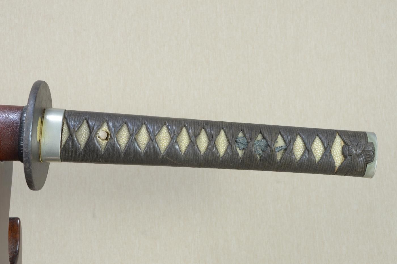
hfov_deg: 41.1
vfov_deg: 28.0
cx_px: 198
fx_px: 529
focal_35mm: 48
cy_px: 132
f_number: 11
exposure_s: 1/2
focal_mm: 32
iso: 400
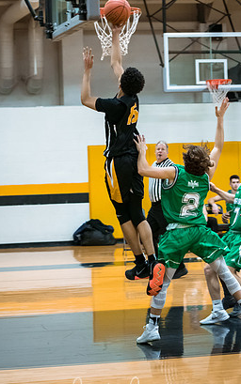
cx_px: 115
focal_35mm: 126
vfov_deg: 16.6
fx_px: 1323
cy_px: 197
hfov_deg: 10.4
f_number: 2.8
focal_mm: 75
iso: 3200
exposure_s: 1/400
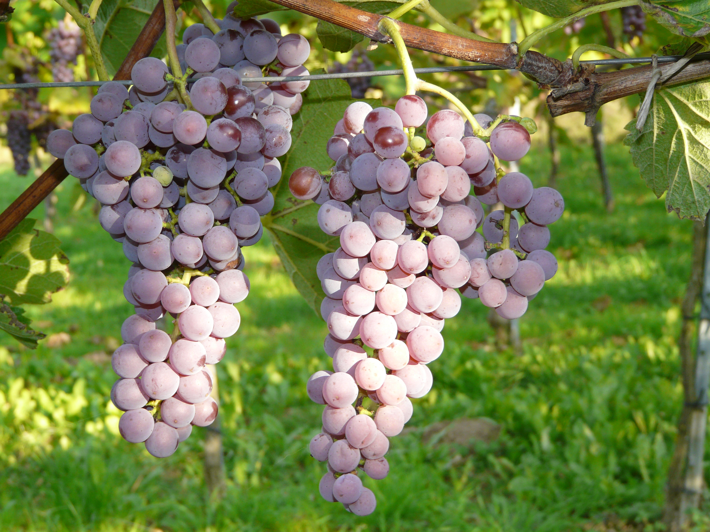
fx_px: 1251
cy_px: 266
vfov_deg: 24.0
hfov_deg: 31.7
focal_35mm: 61
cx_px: 355
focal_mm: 10
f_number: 3.6
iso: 100
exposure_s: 1/125
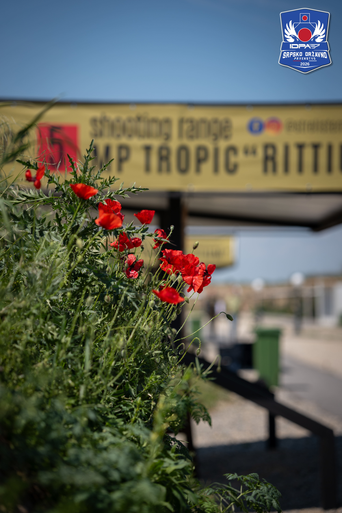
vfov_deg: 19.5
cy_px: 256
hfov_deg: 13.0
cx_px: 171
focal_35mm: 105
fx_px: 1496
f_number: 2.8
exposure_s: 1/2000
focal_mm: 105
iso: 100
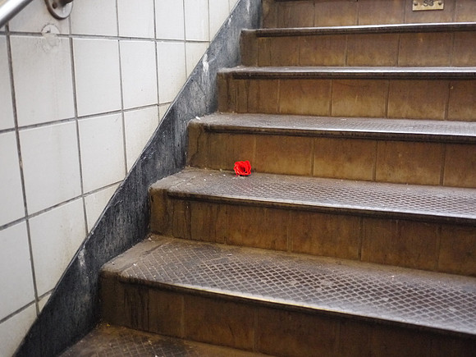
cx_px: 238
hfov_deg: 46.8
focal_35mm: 40
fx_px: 550
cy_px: 178
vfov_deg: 36.0
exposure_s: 1/125
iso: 1250
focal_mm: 20
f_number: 1.7
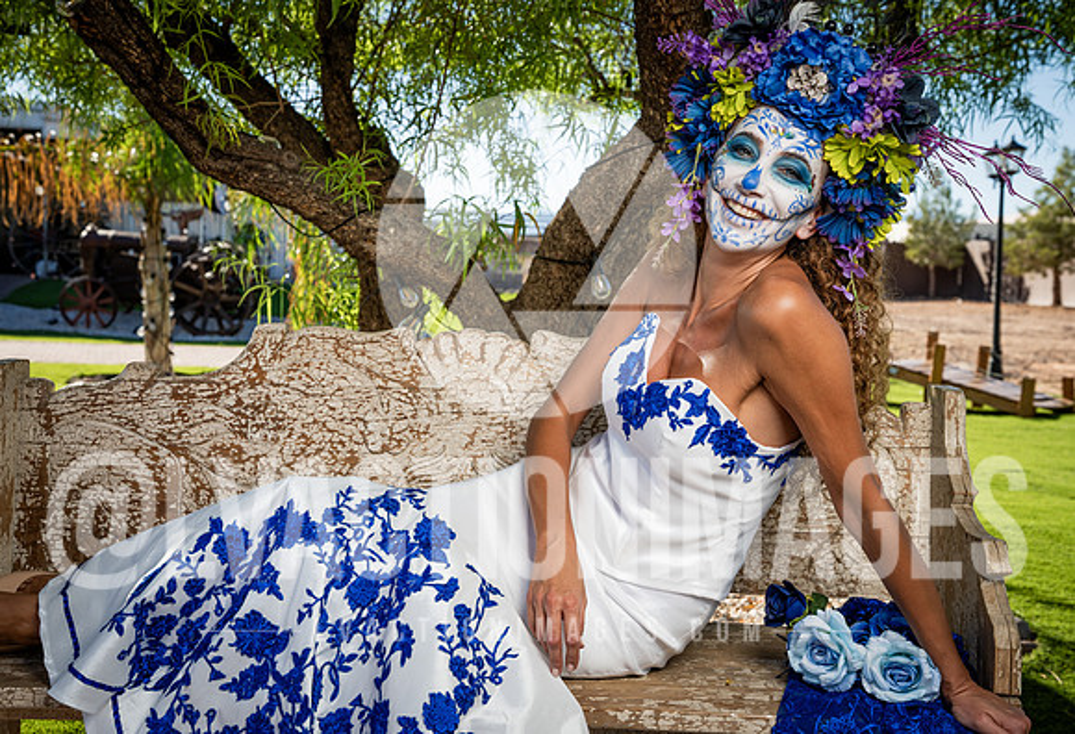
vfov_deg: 28.4
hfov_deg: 40.7
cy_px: 364
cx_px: 519
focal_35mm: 48
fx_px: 1450
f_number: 7.1
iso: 64
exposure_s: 1/200
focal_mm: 47
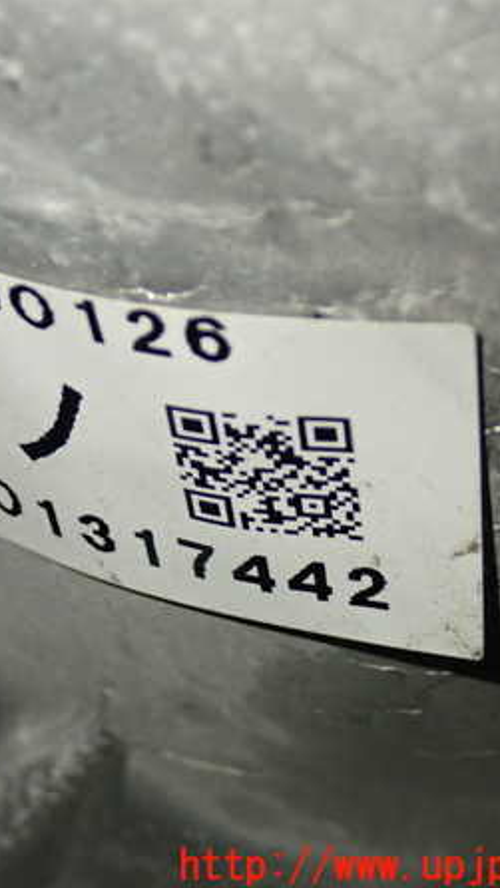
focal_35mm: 85
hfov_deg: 14.1
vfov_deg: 25.0
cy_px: 444
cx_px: 32
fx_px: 2003
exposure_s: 1/60
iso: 500
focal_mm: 10.35
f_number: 3.5
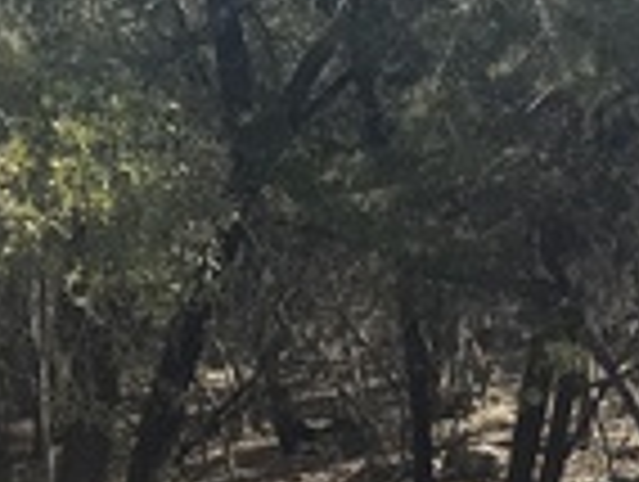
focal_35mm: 108
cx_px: -18
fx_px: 1997
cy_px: 423
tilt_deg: -8.3
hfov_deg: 17.7
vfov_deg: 13.6
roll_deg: -1.3
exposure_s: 1/1855
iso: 80
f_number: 1.78
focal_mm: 6.76
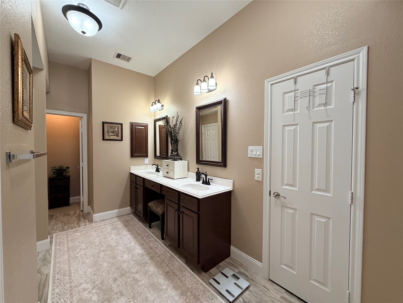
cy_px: 152
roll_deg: +0.0
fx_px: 163
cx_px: 202
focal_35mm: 14
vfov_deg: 85.7
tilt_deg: -0.8
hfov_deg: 102.1
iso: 320
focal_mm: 2.22
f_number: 2.2
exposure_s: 1/120
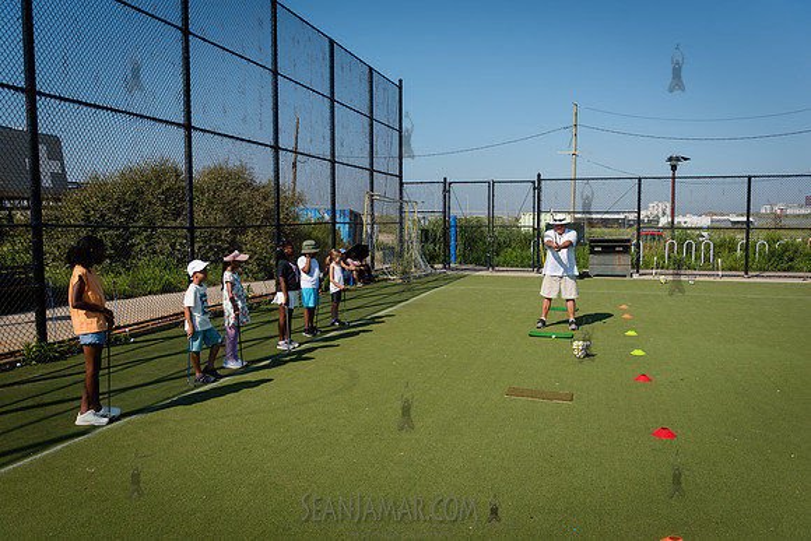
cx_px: 406
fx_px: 659
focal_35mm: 29
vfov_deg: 44.6
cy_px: 270
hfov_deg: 63.2
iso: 100
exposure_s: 1/640
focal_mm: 29
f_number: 5
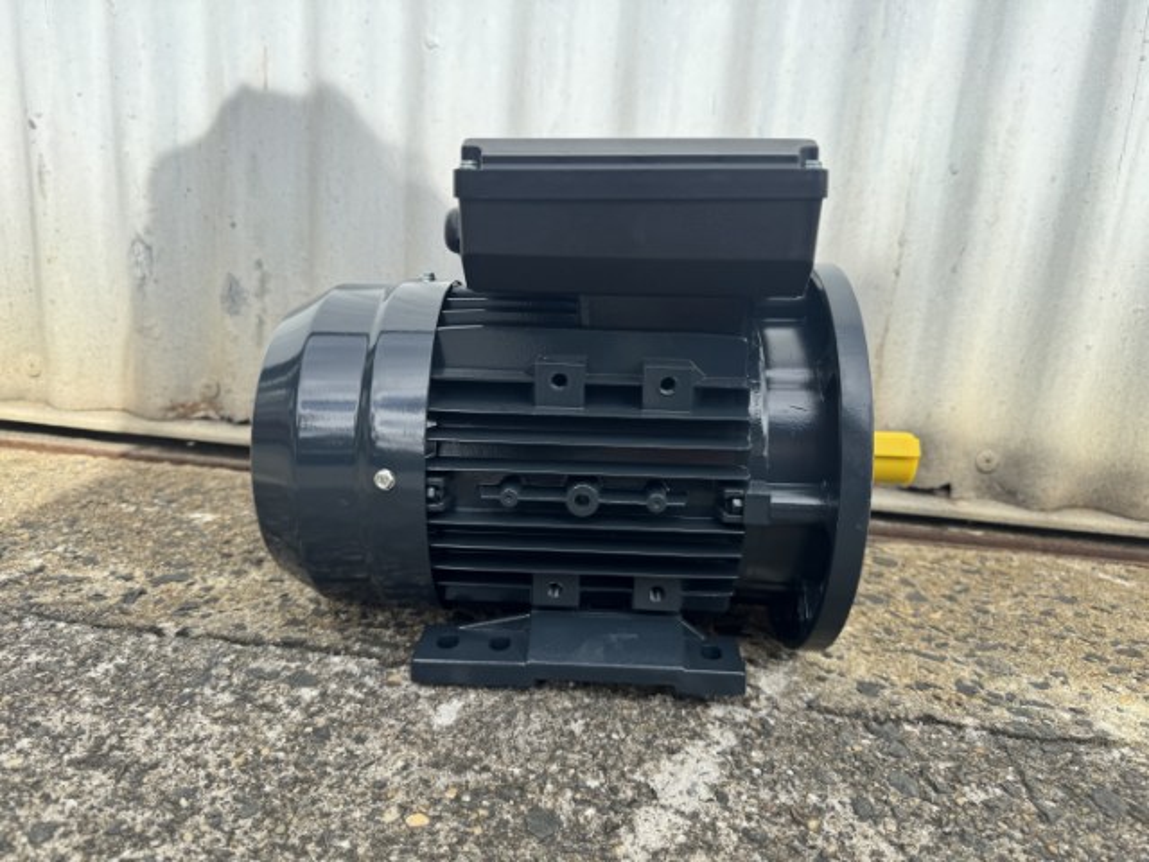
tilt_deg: -12.9
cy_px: 431
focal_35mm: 24
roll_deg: -4.1
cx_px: 574
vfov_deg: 56.8
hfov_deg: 71.6
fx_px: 797
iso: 80
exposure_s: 1/2833
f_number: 1.78
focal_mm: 6.76
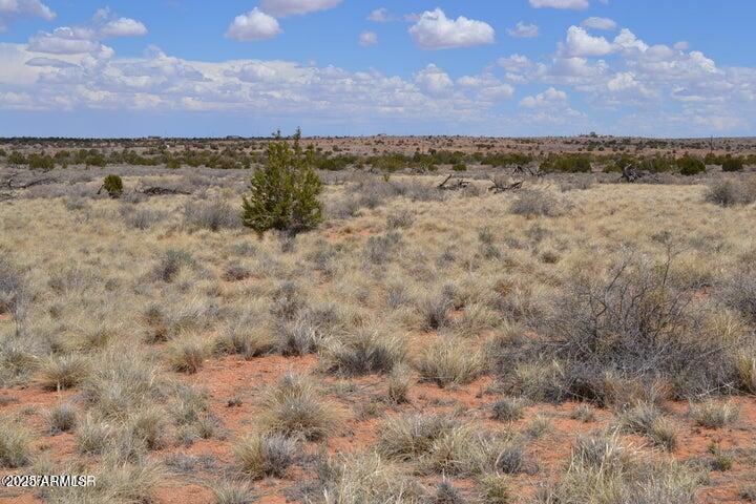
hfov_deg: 38.9
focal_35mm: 51
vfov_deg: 26.5
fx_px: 1071
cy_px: 252
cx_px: 378
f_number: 10
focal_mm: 34
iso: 100
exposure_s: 1/400
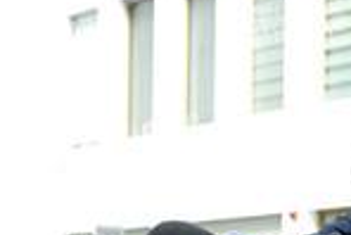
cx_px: -158
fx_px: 1425
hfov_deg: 13.3
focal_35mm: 146
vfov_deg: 9.2
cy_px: 320
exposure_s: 1/500
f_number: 5
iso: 5000
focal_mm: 48
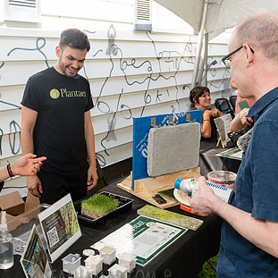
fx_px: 391
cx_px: 92
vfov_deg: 39.1
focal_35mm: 43
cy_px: 127
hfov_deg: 38.7
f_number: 3.5
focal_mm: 24
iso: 400
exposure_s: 1/200
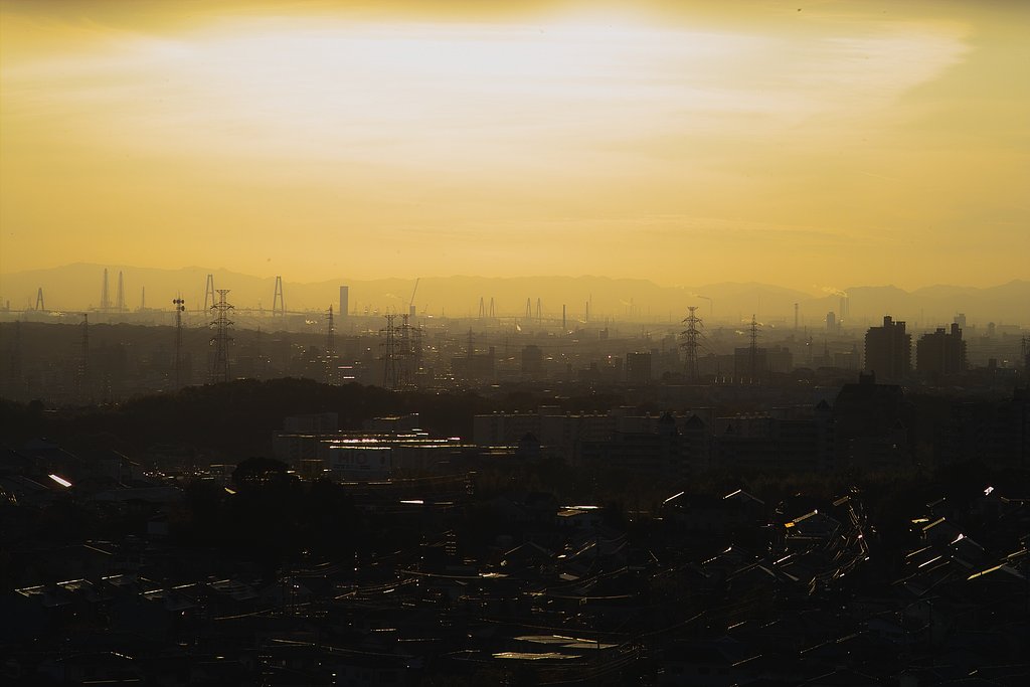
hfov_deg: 11.5
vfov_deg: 7.7
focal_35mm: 179
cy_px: 344
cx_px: 515
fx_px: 5122
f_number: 11
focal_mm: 105
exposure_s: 1/180
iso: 100
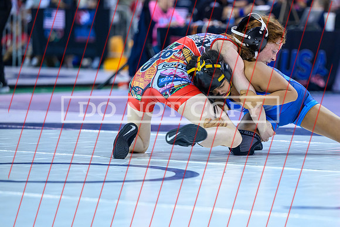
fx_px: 1836
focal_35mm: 194
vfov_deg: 7.1
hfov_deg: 10.6
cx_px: 245
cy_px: 114
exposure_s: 1/640
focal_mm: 135
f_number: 2.8
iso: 2000
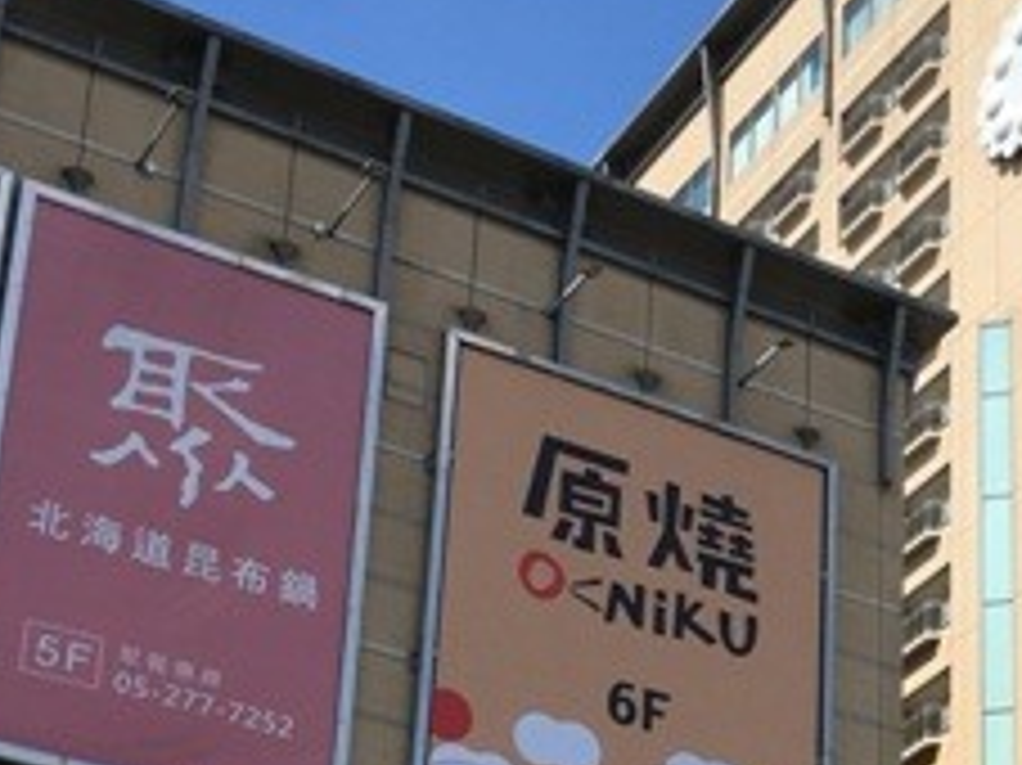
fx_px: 2715
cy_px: 932
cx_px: 972
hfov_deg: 20.8
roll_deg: +0.3
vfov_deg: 15.4
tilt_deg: +22.7
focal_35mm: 92
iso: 25
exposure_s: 1/1425
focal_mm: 4.15
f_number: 2.2
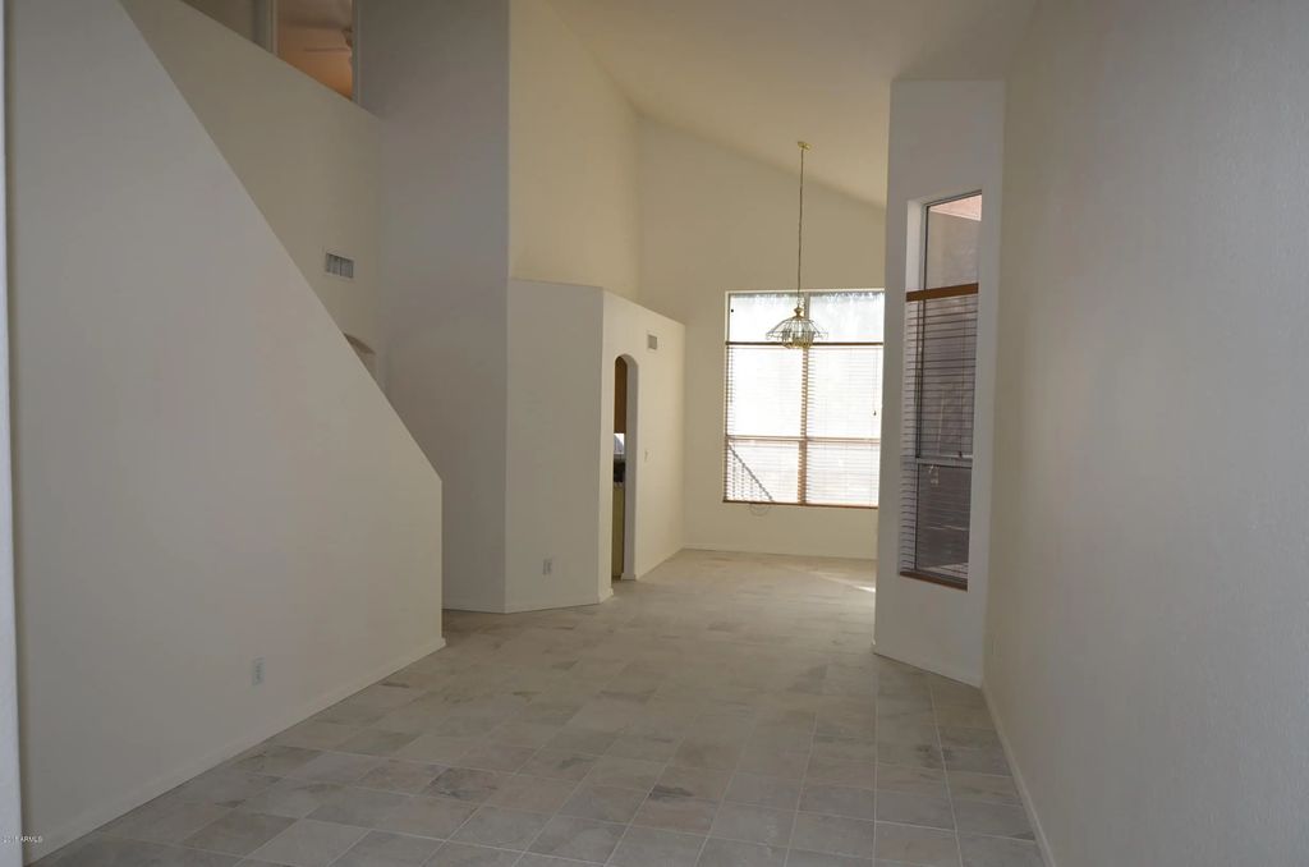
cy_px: 434
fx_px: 871
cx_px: 654
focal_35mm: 24
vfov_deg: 52.9
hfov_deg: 73.9
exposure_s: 1/100
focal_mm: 16
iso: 200
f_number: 5
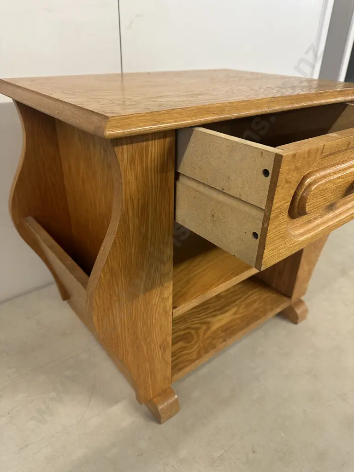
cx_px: 177
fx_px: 327
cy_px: 236
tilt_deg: -30.3
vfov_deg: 71.6
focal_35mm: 24
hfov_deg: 56.8
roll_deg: -2.3
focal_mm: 6.86
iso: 160
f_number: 1.78
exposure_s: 1/50
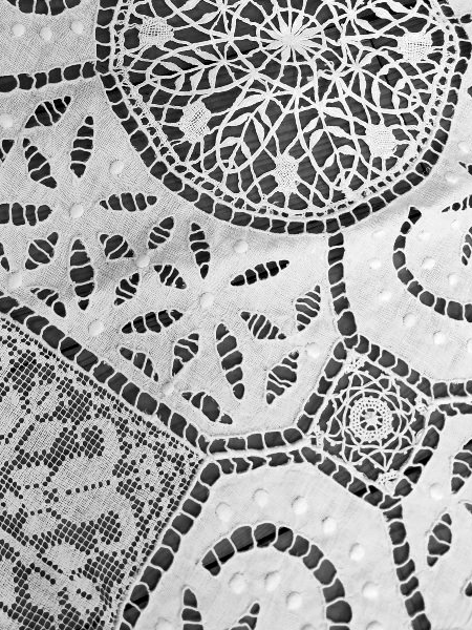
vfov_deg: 38.1
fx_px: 836
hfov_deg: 31.3
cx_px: 158
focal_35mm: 46
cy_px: 50
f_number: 1.69
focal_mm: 7.01
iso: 476
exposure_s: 1/100
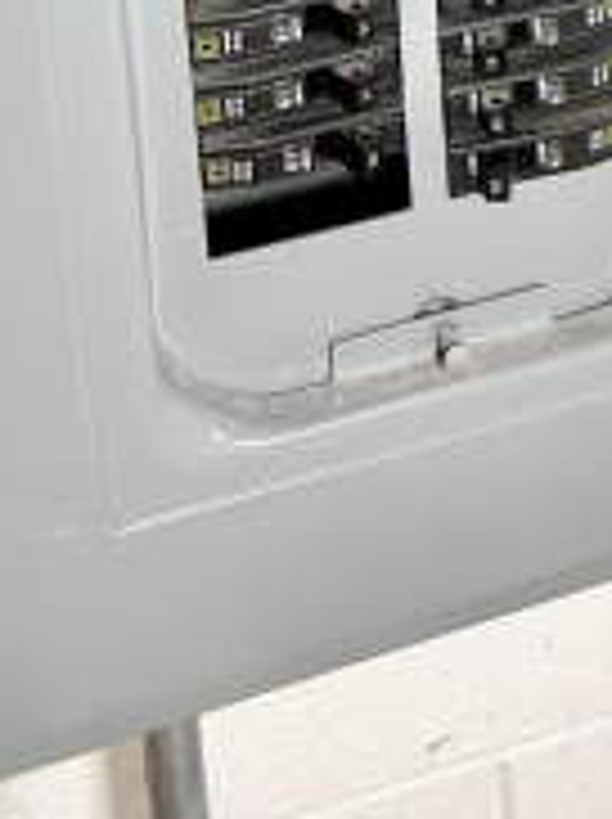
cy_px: -488
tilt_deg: -10.5
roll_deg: +3.0
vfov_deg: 18.9
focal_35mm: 88
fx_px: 2079
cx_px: 387
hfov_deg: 16.7
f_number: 1.78
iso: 200
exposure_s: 1/120
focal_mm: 6.86
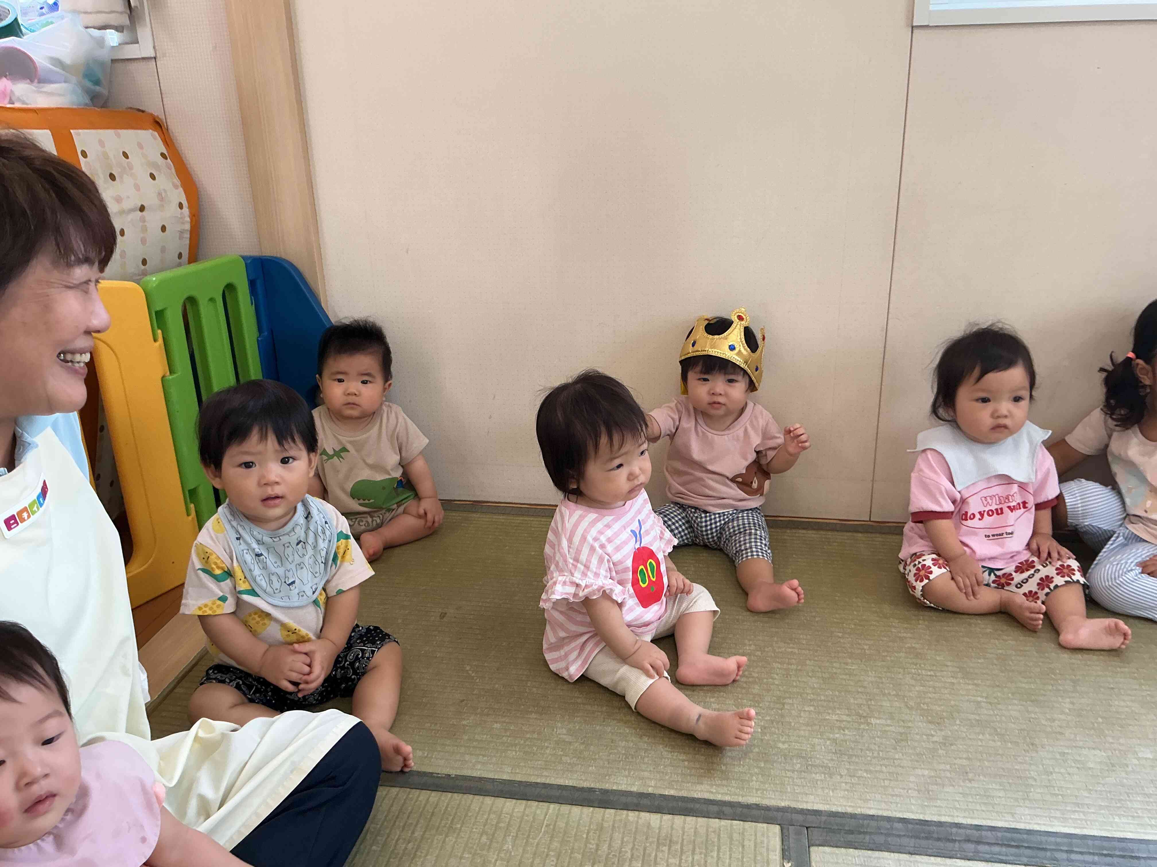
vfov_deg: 48.2
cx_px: 578
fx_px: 969
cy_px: 434
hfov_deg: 61.7
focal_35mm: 29
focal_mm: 3
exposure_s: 1/100
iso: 64
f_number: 1.8
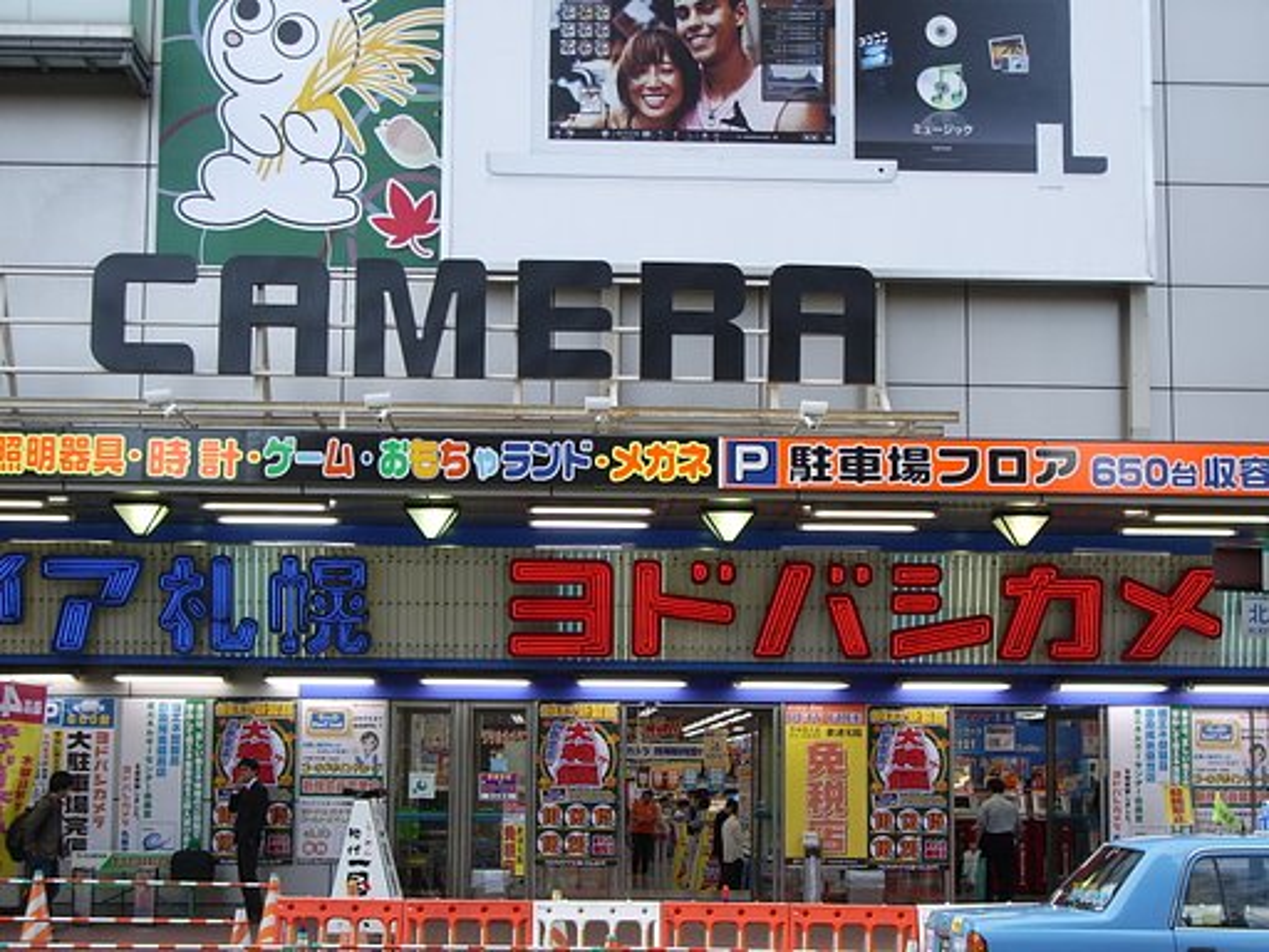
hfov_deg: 31.2
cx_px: 634
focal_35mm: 62
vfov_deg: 23.7
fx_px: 2273
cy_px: 476
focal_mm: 10.2
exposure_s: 1/100
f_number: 3.5
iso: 80
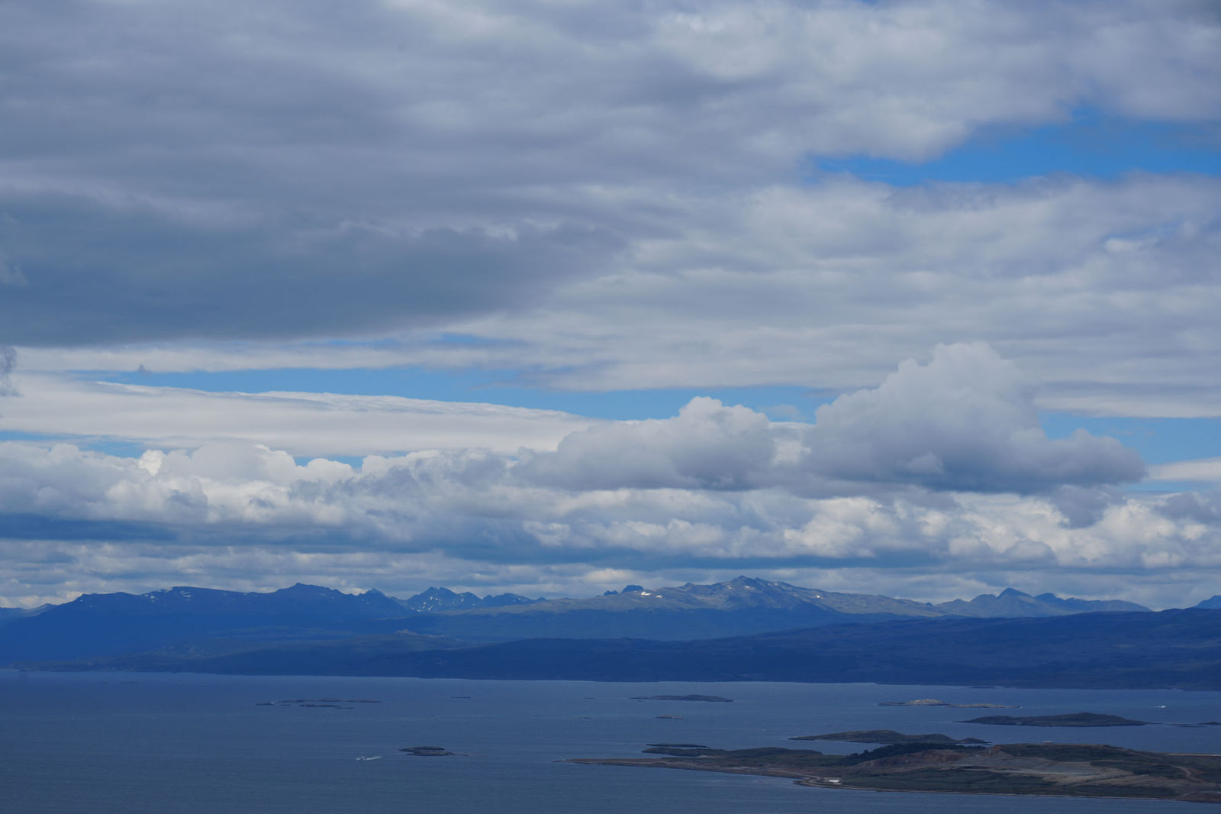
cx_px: 610
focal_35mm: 98
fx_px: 3323
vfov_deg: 14.0
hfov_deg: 20.8
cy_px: 407
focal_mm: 98
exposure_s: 1/400
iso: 100
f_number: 10
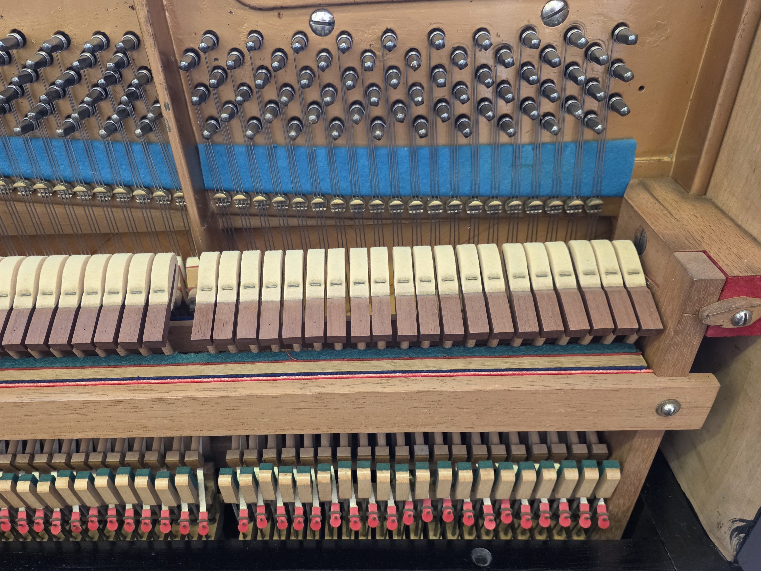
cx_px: 344
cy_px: 329
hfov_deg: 65.2
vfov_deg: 51.2
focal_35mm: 27
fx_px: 594
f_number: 1.7
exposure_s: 1/100
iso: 640
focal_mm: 6.25
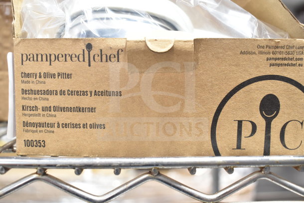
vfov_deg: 33.0
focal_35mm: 40
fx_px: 342
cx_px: 152
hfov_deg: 47.9
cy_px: 102
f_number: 4
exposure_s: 1/40
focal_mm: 27
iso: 640
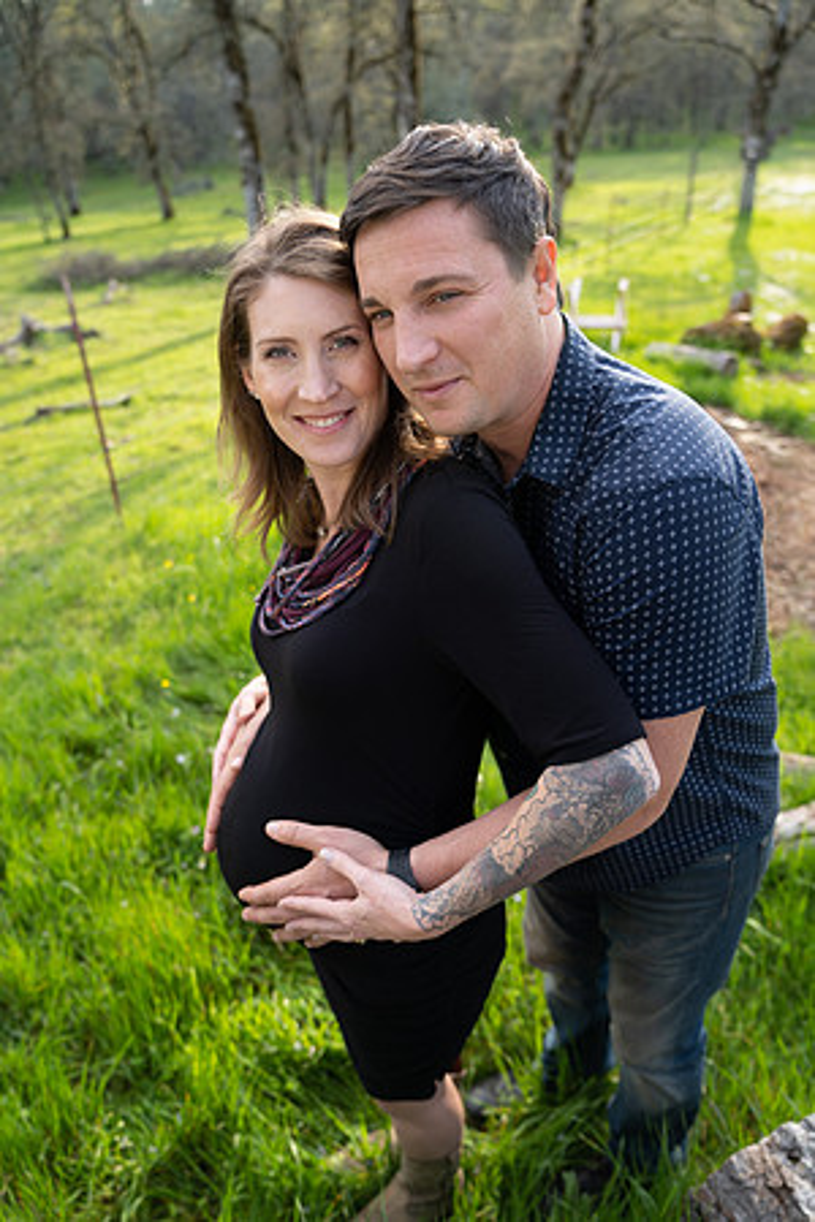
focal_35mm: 24
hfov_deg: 53.1
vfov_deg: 73.7
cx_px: 408
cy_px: 611
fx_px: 815
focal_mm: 24
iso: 200
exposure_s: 1/250
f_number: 2.8
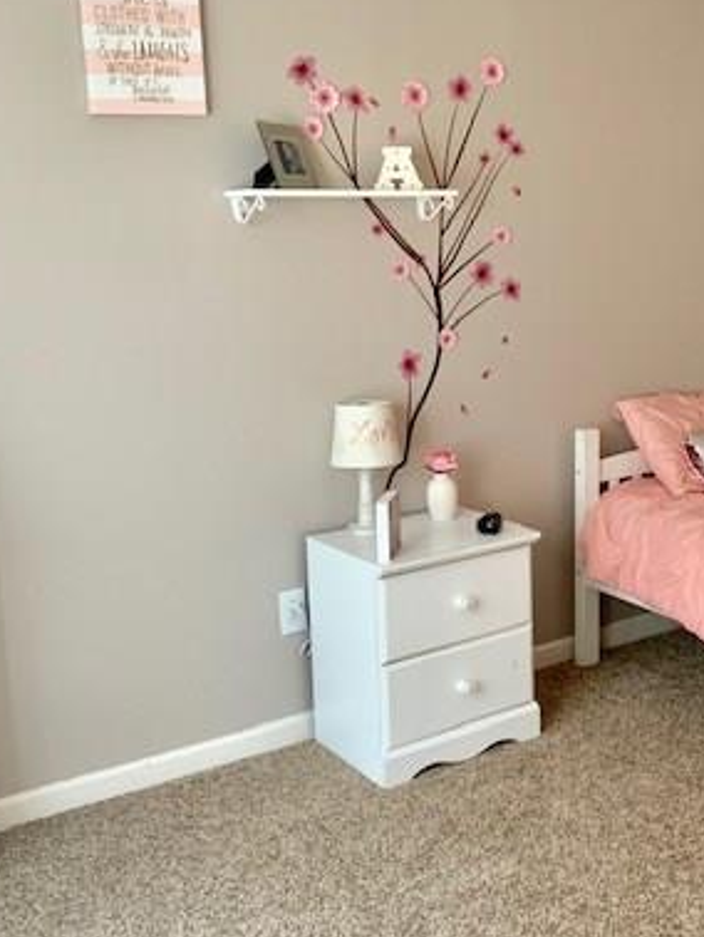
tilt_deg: -8.6
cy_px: 421
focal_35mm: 44
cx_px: 560
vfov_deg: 42.9
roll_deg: +0.1
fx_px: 1192
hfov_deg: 32.1
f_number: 1.8
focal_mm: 4.25
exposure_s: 1/54
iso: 400
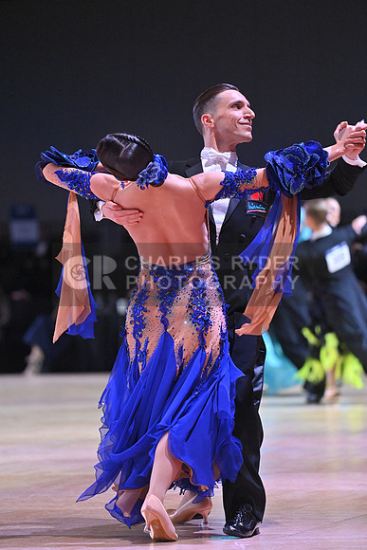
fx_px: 2903
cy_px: 275
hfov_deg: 7.2
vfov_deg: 10.8
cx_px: 184
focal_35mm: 190
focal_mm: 190
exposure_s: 1/400
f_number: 4.5
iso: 4000
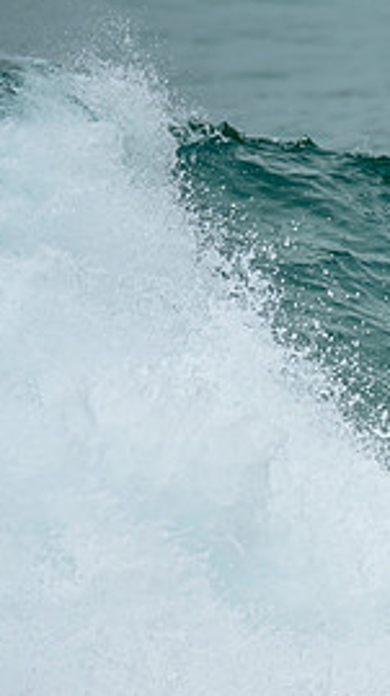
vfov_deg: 0.9
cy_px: 260
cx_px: 818
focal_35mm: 2318
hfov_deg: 0.5
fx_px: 42682
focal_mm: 800
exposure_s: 1/2000
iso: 220
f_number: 6.3
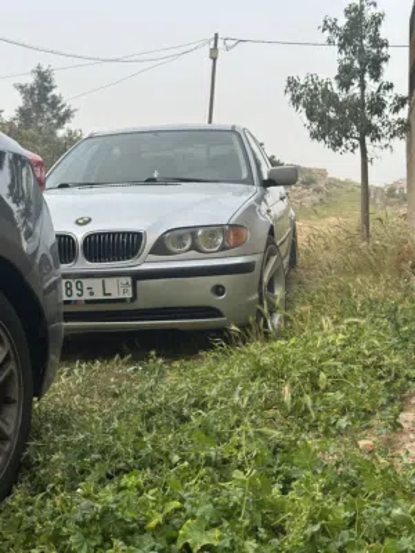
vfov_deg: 39.7
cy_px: 276
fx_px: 767
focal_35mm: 48
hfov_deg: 30.3
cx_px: 208
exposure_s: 1/398
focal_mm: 6.86
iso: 80
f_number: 1.78
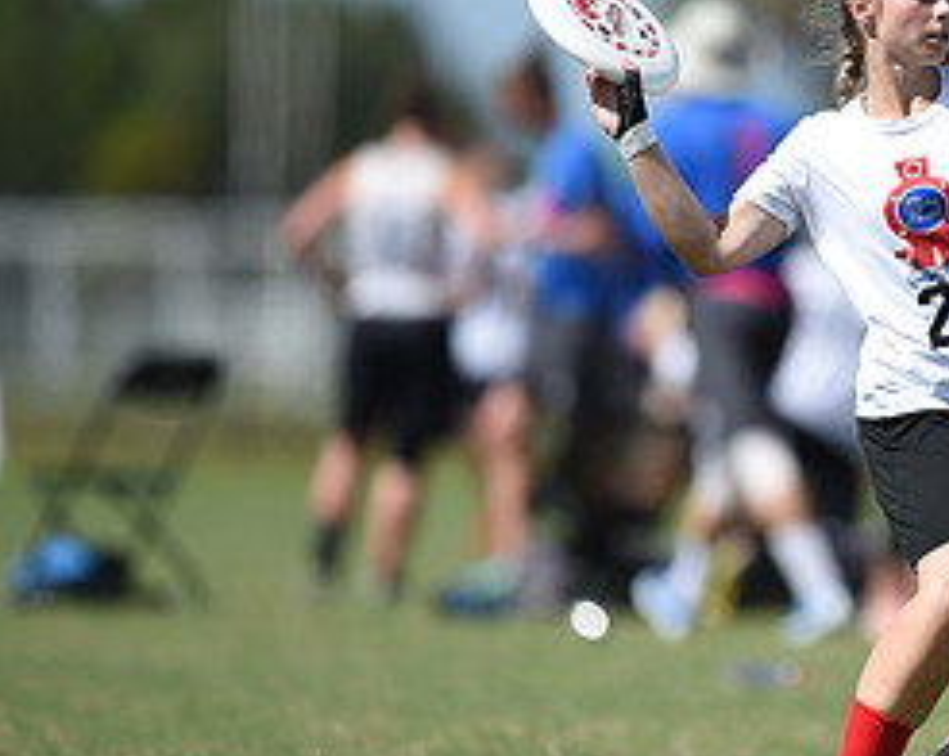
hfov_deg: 2.2
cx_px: 991
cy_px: 247
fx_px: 24845
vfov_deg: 1.7
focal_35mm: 886
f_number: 2.8
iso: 200
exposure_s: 1/5000
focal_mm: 400
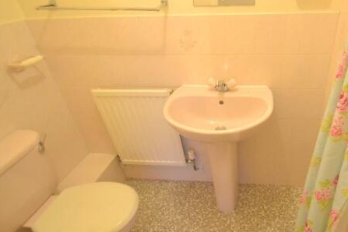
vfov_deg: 57.2
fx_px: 213
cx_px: 241
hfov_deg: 75.3
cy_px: 110
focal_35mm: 22
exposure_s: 1/50
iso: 3200
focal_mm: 10
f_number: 3.5
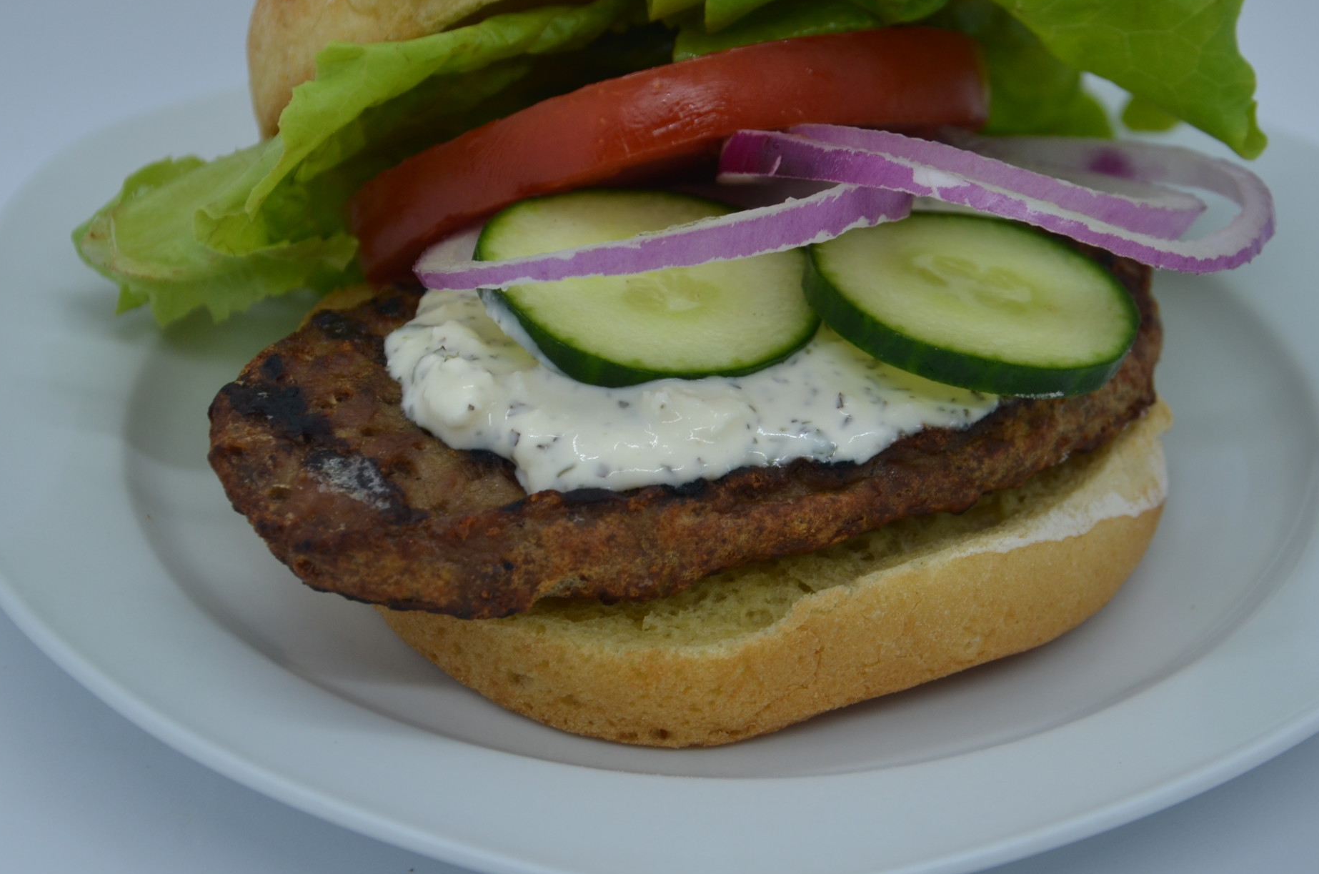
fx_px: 3803
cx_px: 859
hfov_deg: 19.6
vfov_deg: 13.1
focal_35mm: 104
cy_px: 344
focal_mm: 50
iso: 250
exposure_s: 1/125
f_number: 5.6
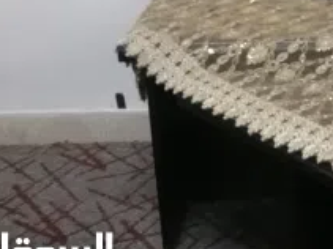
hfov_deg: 23.5
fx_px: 760
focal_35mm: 79
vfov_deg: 18.2
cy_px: 5
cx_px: 350
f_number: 1.8
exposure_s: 1/25
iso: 640
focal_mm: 5.4
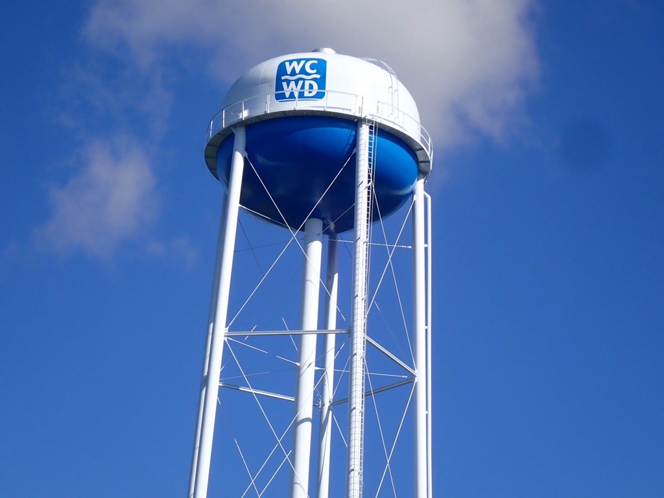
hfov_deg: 19.6
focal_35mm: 100
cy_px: 249
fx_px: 1918
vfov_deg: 14.8
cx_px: 332
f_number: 6.3
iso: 100
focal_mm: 18
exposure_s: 1/400
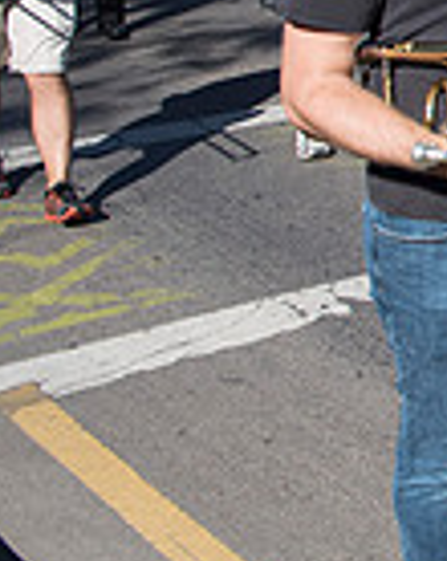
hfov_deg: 12.2
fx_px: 1574
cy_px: -59
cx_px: 1134
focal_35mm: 95
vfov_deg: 19.3
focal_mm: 24
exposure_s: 1/1600
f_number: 4.5
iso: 250
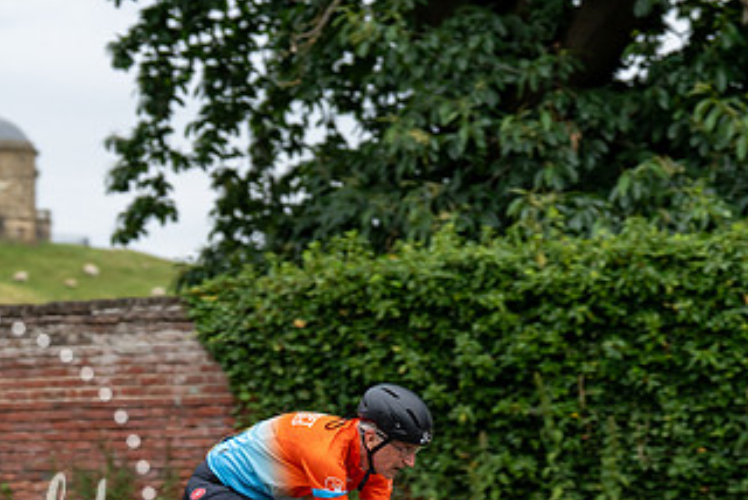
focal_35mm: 143
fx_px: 2974
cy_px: 405
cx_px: 302
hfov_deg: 14.3
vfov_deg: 9.6
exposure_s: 1/640
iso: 1000
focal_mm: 79
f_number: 3.2
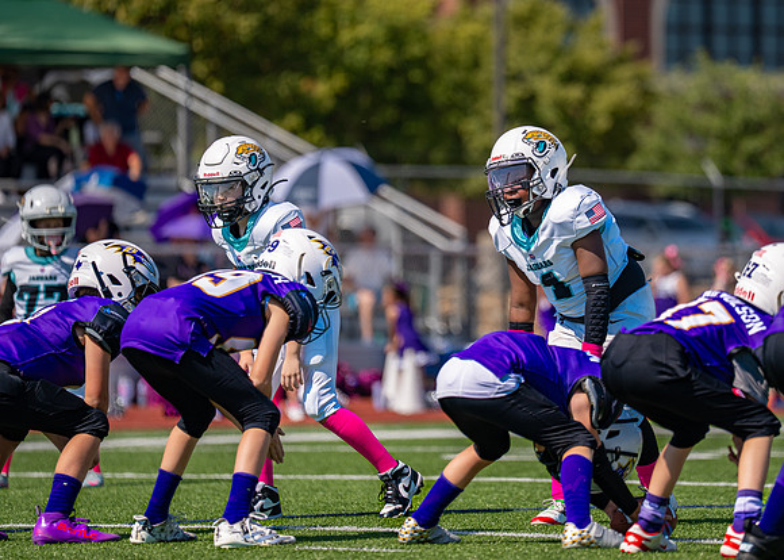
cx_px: 515
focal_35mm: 252
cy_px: 217
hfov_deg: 8.0
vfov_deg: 5.7
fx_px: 5601
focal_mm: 188
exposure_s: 1/2500
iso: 100
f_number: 2.8
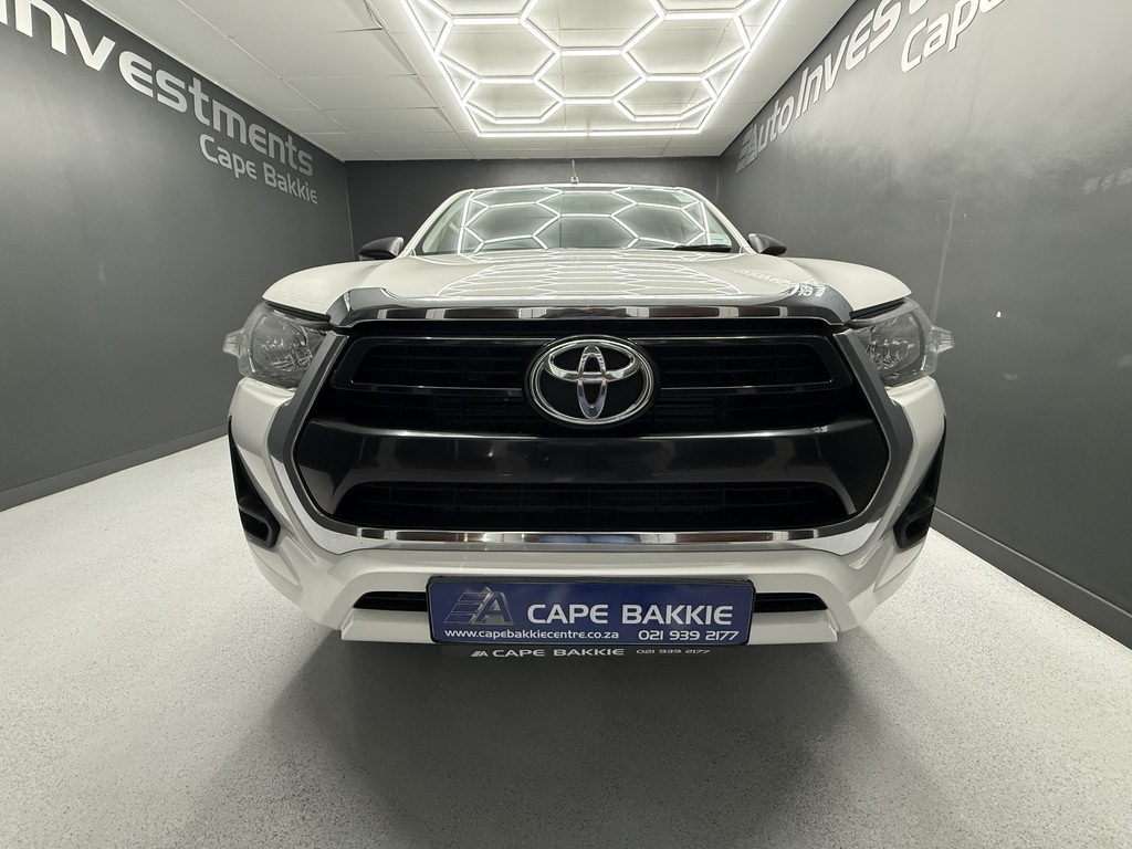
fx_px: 458
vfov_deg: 85.7
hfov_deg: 102.1
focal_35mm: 14
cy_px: 424
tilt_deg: -12.6
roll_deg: +0.6
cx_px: 566
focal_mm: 2.22
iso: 500
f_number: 2.2
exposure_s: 1/100
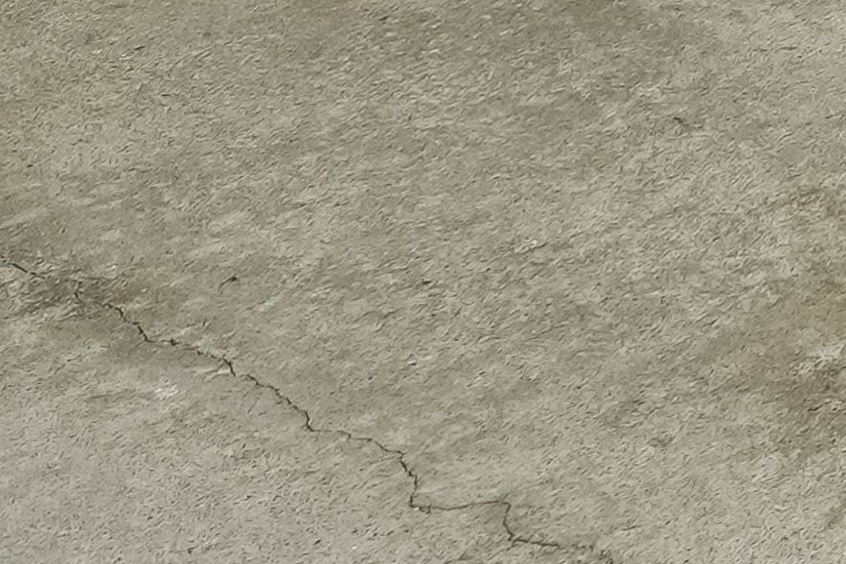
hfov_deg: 10.4
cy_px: -1579
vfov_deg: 7.8
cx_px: 2667
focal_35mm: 127
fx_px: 2985
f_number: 8
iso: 400
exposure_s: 1.3
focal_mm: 16
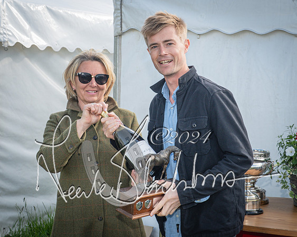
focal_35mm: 75
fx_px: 660
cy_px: 122
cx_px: 168
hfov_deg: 25.4
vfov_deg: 20.4
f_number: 9
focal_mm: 38
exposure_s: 1/60
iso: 200
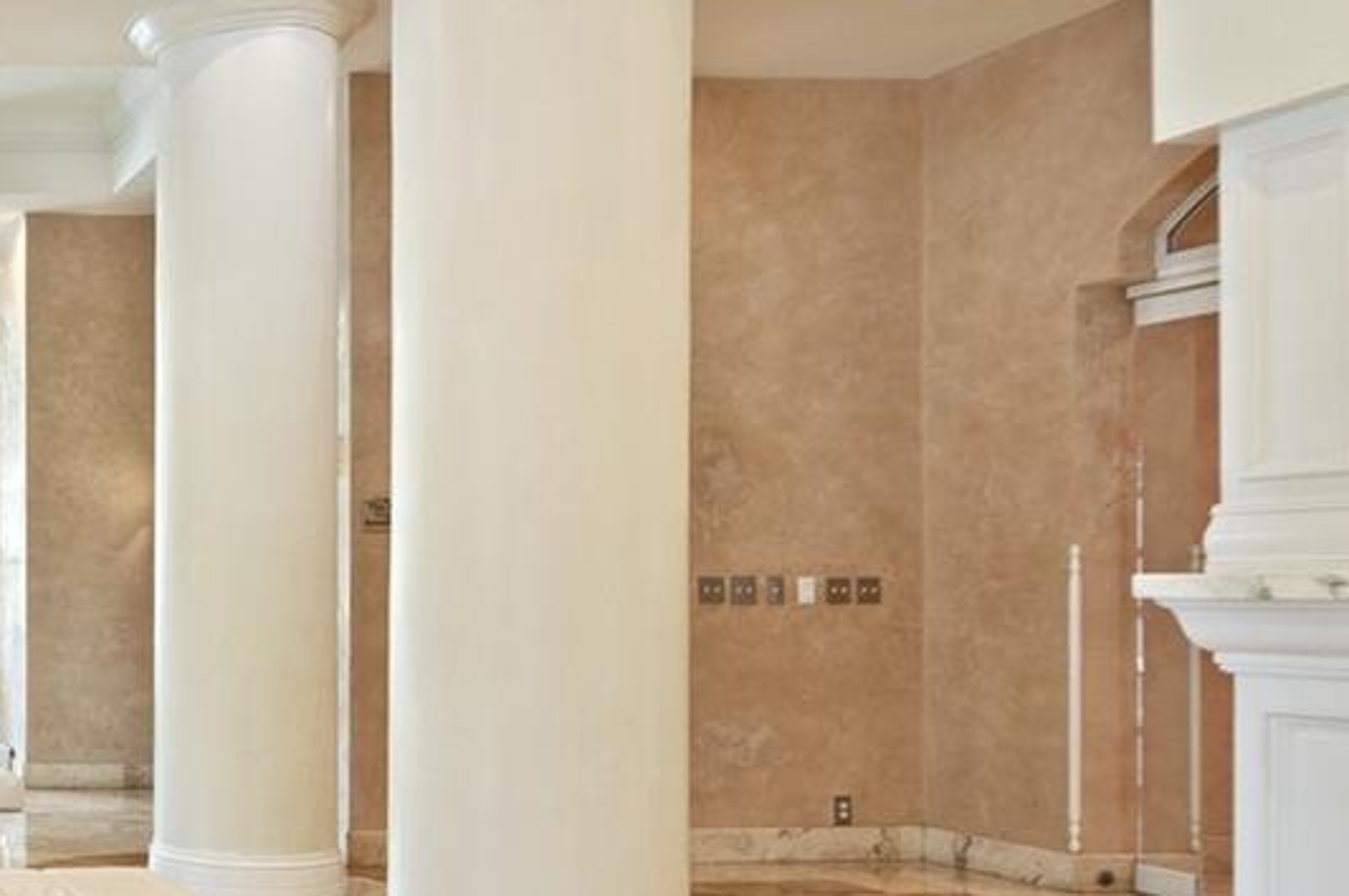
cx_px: -271
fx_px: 1572
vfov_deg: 31.4
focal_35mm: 42
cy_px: 634
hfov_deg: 36.1
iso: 200
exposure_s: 1/2
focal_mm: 14
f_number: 8
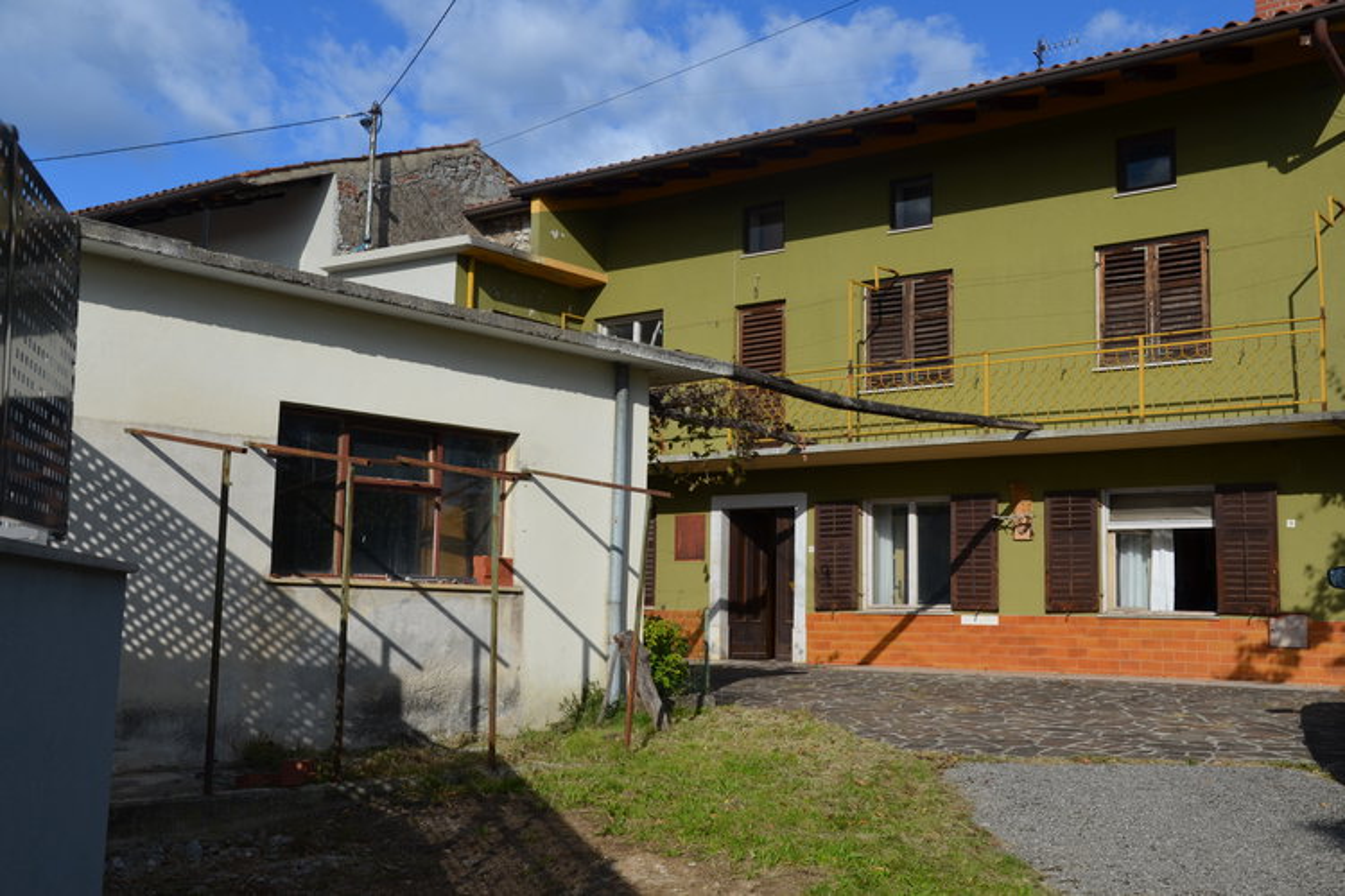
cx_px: 672
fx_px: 1401
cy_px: 448
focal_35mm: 38
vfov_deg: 35.5
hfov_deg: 51.3
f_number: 9
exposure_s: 1/320
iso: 100
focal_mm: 25
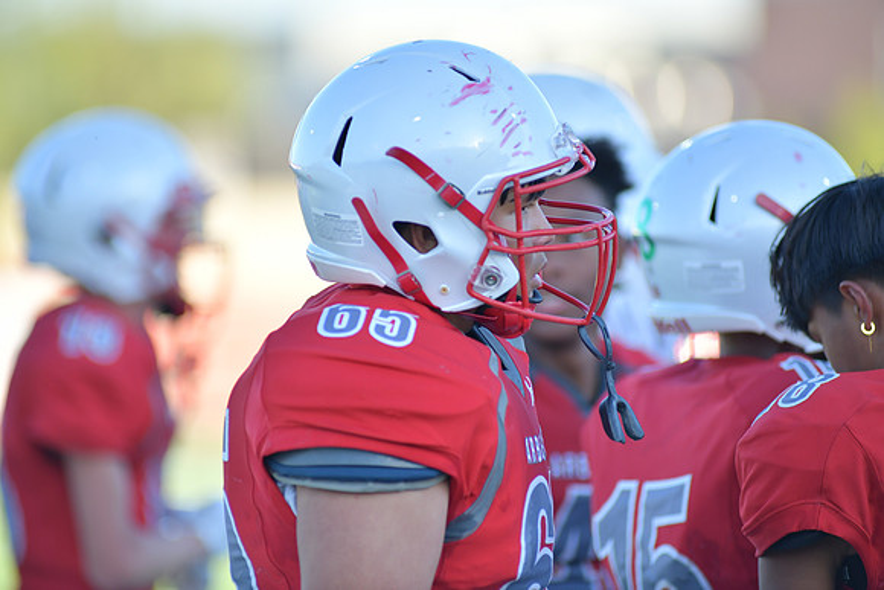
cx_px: 442
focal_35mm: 300
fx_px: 7368
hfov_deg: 6.9
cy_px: 295
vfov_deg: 4.6
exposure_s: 1/2000
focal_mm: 300
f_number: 3.5
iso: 720
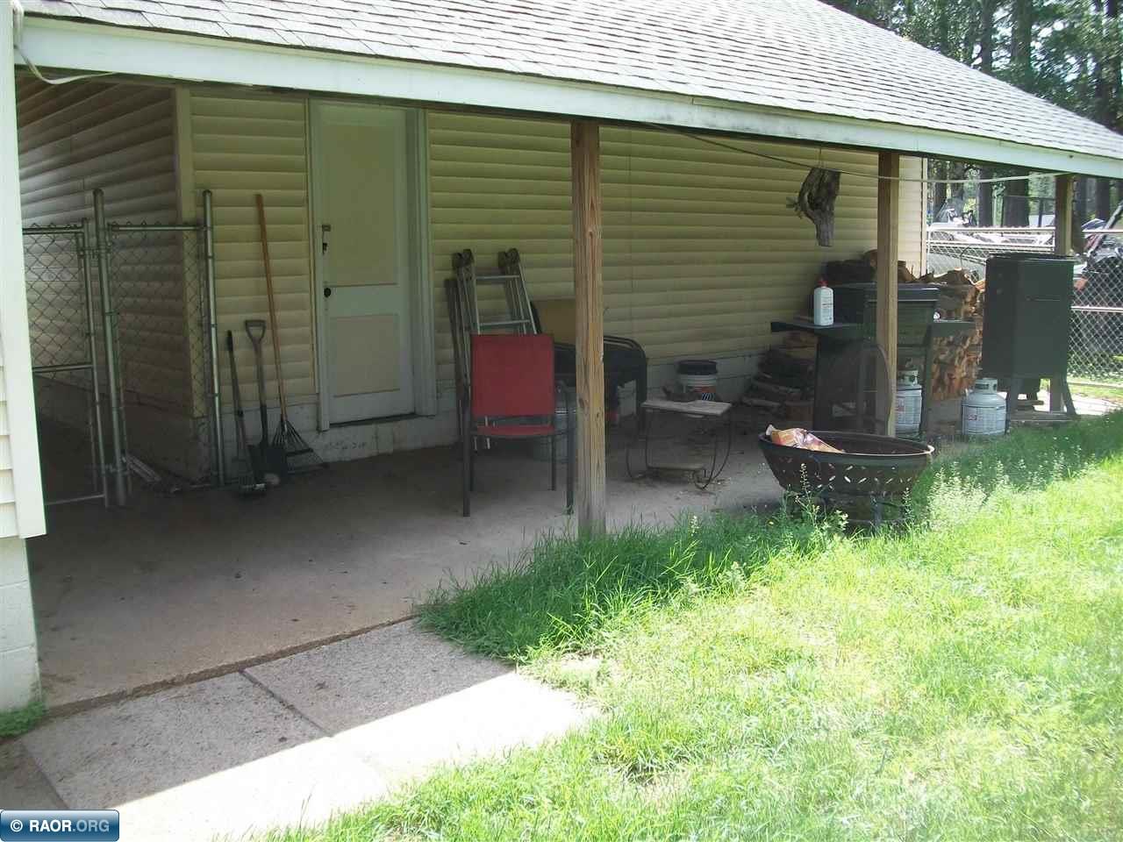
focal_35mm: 32
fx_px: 1038
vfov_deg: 44.2
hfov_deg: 56.8
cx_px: 562
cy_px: 421
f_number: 2.9
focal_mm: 5.7
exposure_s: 1/250
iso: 80
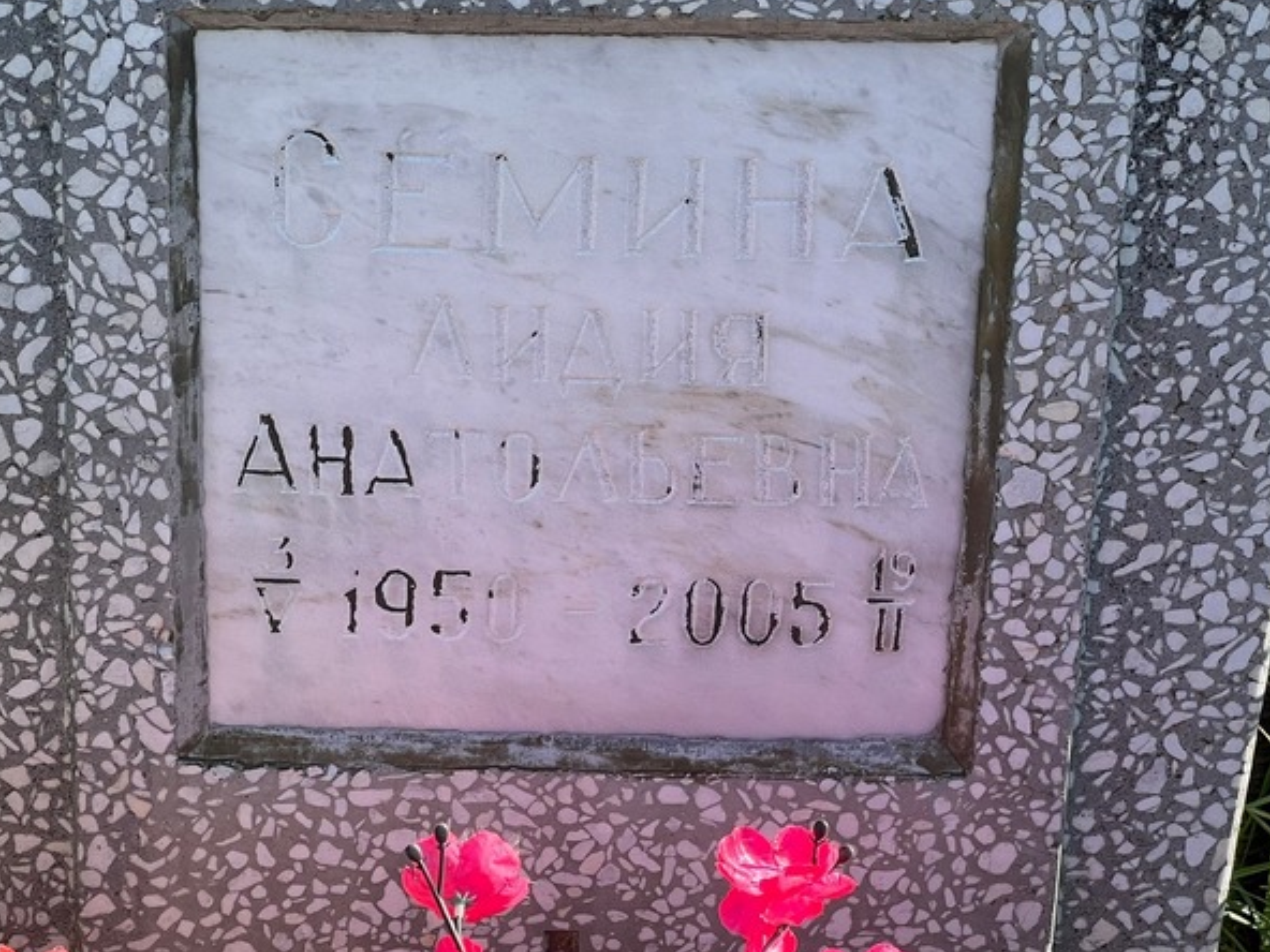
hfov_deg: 18.9
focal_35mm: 104
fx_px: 3816
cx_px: 543
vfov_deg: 14.2
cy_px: 542
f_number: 2.8
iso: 32
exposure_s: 1/222
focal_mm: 9
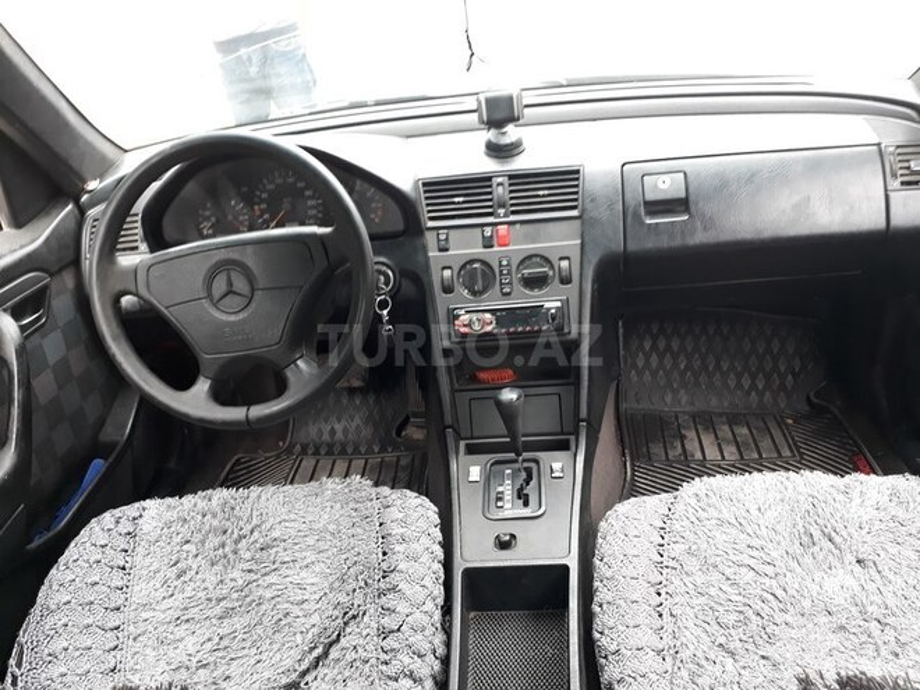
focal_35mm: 27
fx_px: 718
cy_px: 345
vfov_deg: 51.4
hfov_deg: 65.3
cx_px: 460
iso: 100
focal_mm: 3.6
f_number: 1.9
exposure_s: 1/33
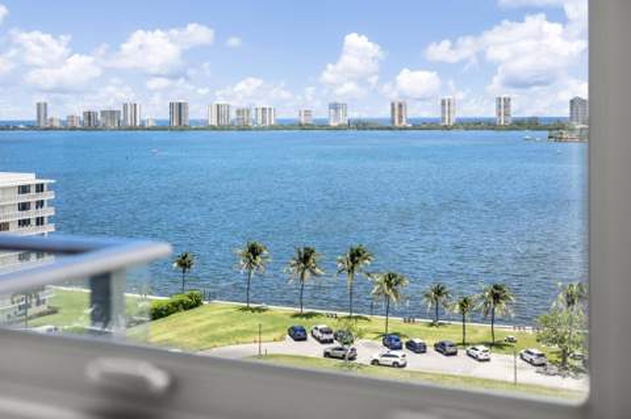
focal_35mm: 50
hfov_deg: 39.6
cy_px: 210
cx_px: 316
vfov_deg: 26.9
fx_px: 875
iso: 64
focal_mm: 50
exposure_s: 1/400
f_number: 2
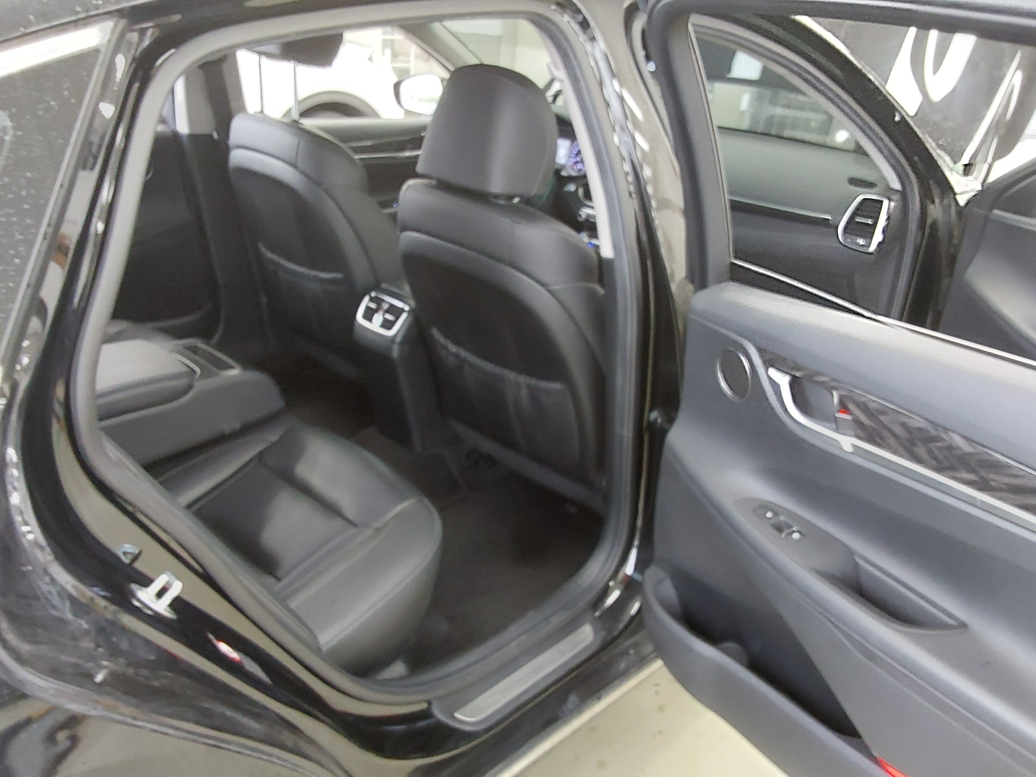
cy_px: 388
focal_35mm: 28
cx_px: 518
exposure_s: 1/30
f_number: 1.9
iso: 320
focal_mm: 2.91
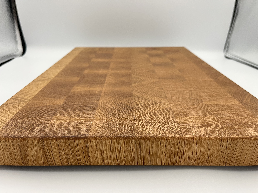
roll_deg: -0.4
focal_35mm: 26
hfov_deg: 67.3
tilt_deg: -22.8
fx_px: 194
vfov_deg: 53.1
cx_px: 129
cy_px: 96
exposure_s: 1/60
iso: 125
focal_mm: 5.1
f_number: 1.6
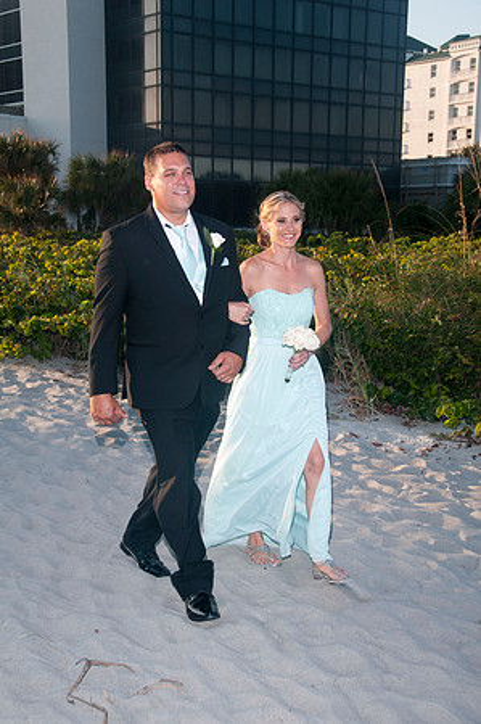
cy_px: 362
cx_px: 240
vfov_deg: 37.9
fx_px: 1055
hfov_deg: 25.7
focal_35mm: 52
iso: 100
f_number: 8
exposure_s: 1/250
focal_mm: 35
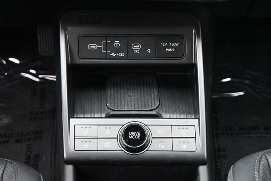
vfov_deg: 18.2
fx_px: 564
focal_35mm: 75
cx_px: 136
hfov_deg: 27.0
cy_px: 90
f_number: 6.3
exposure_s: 1/125
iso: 2000
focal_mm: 50
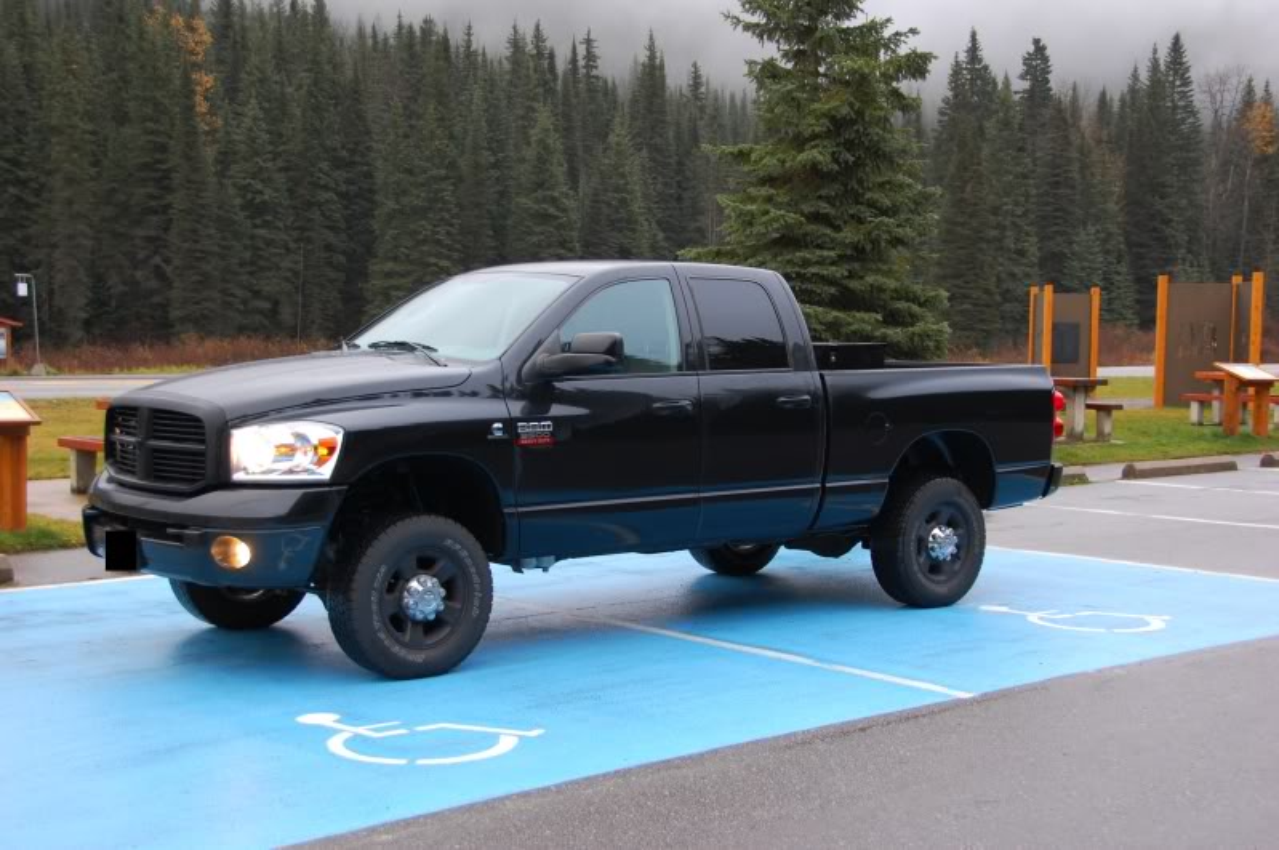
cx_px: 640
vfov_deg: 26.4
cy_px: 425
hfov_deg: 38.9
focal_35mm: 51
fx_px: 1810
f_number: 4.2
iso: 200
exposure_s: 1/15
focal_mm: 34
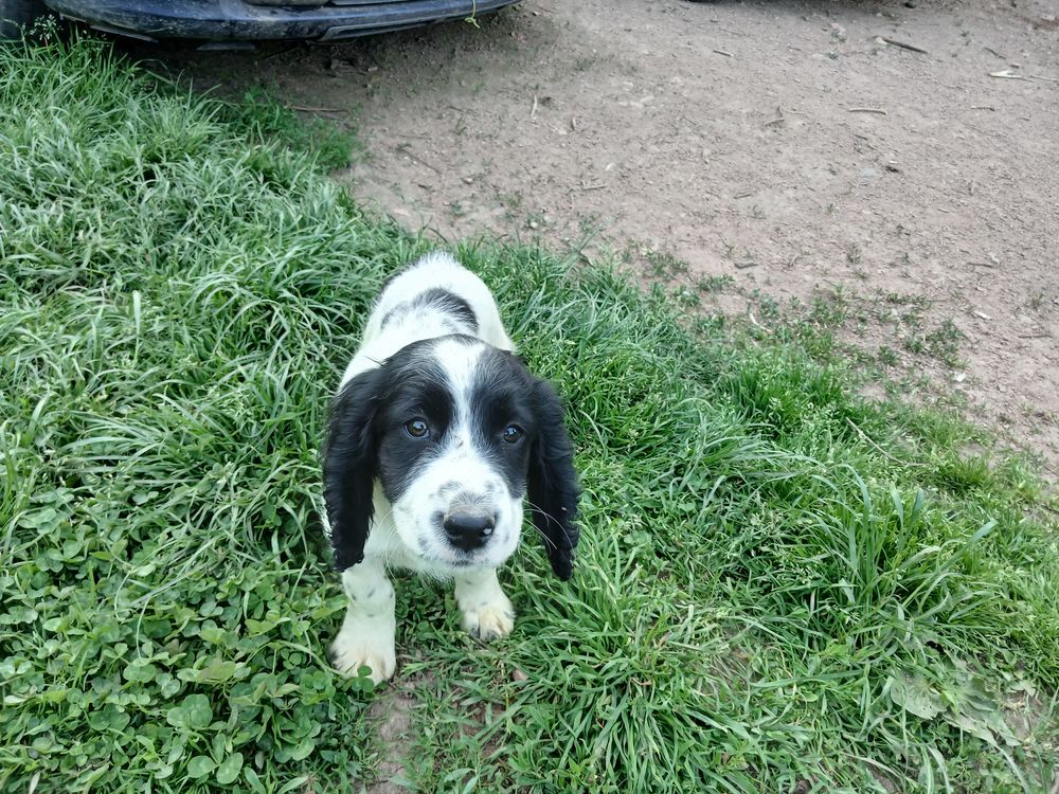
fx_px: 826
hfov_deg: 65.3
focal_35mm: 27
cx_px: 530
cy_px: 397
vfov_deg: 51.4
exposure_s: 1/50
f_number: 1.8
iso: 64
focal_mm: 3.98
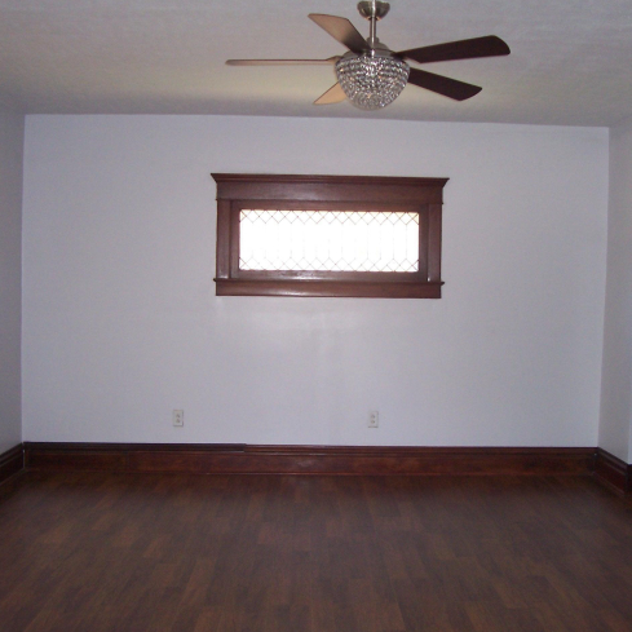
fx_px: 847
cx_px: 360
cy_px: 311
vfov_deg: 40.9
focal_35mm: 41
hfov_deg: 40.8
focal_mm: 5.6
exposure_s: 1/60
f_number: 2.7
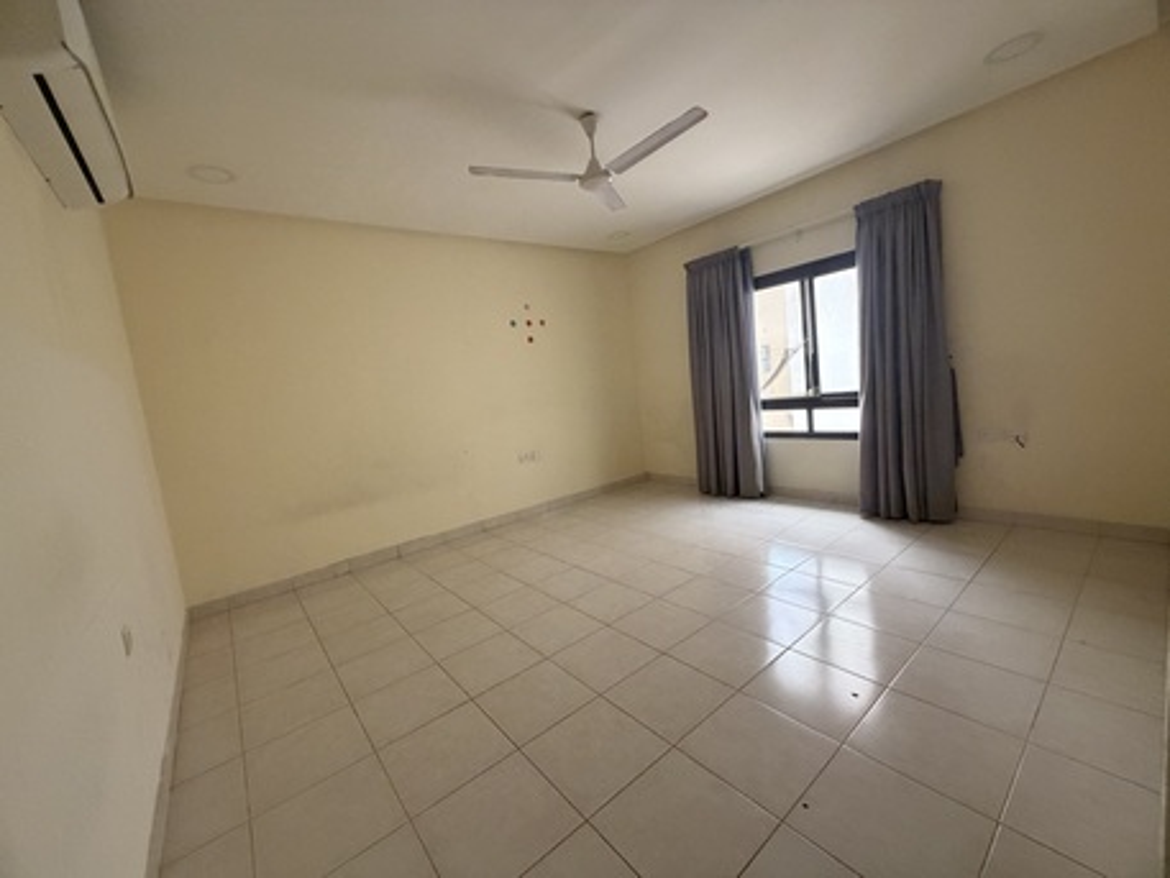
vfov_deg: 85.7
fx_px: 473
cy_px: 439
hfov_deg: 102.0
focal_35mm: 14
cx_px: 585
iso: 320
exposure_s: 1/67
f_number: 2.2
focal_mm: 2.22
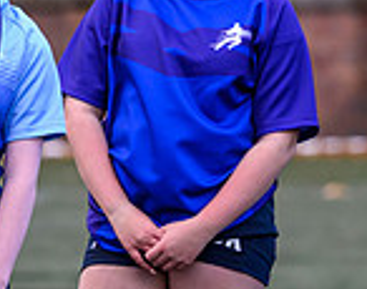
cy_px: 238
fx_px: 10451
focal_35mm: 968
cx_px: -101
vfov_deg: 1.6
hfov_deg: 2.0
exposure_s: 1/1250
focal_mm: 200
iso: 1600
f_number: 4
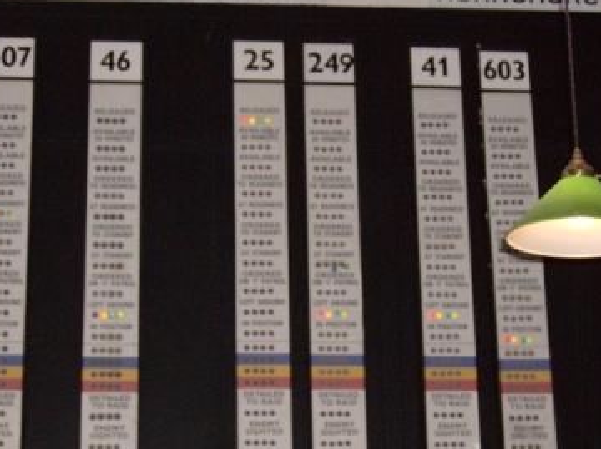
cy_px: 260
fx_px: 1508
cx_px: 327
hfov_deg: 22.5
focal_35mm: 87
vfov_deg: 16.9
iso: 200
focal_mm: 11.6
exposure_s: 1/91.3
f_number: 3.7
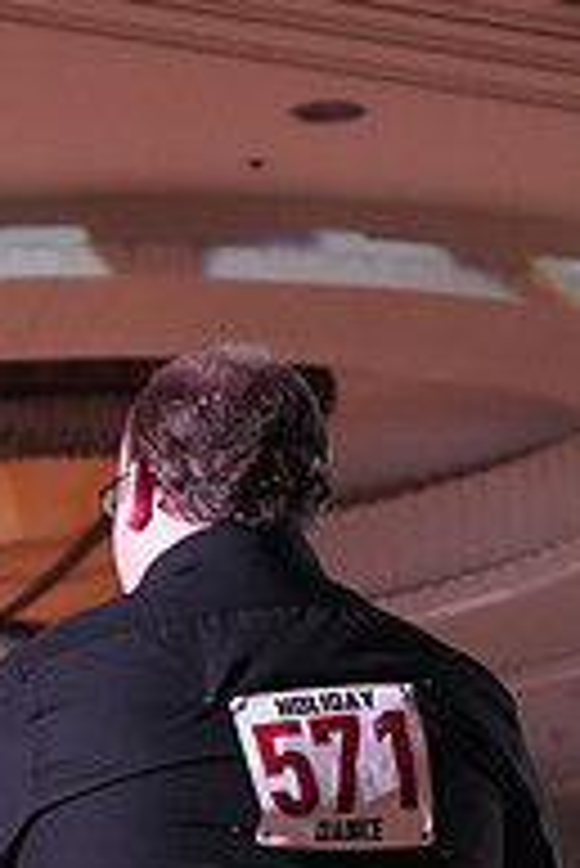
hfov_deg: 6.4
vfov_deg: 9.3
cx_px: -7
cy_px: 1264
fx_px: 5210
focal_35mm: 216
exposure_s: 1/320
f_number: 5
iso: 5000
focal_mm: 72
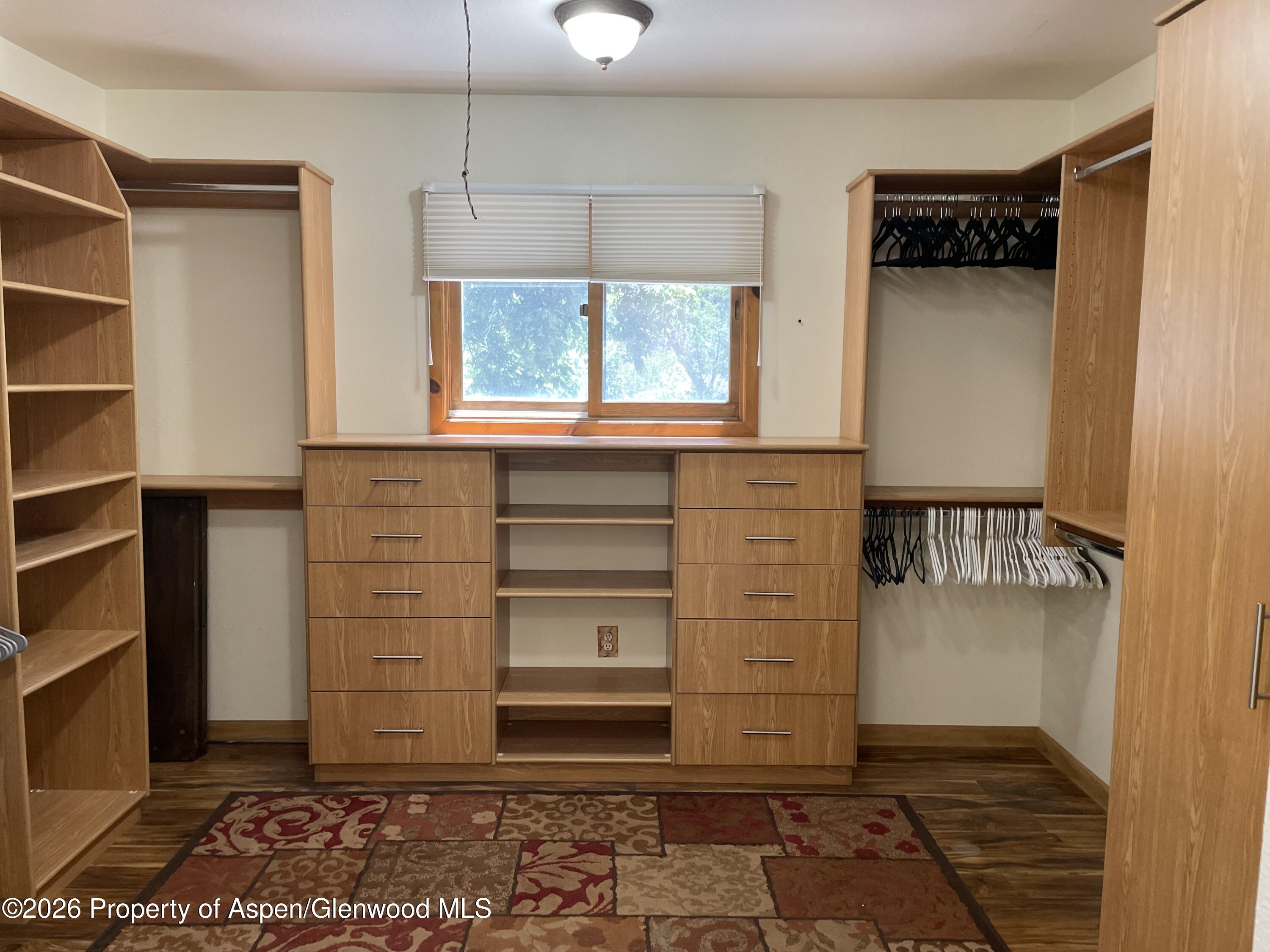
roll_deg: -0.4
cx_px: 635
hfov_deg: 67.3
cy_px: 476
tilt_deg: -5.4
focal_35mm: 26
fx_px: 954
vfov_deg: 53.1
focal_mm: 4.2
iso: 125
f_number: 1.6
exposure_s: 1/60
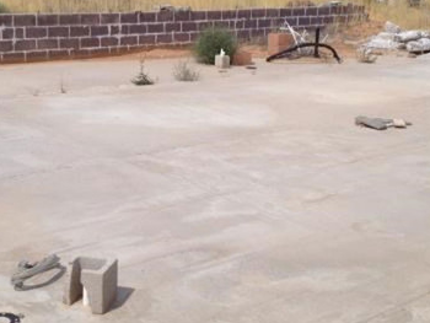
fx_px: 796
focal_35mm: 64
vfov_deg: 22.9
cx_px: 190
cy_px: 114
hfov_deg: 30.2
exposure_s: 1/3690
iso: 50
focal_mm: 4.28
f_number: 2.4
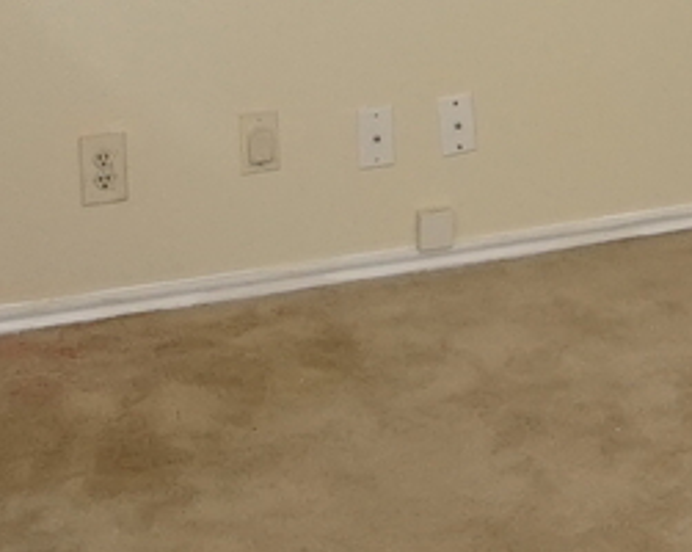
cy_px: -516
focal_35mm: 91
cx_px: 706
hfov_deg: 20.3
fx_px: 1861
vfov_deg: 14.3
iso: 640
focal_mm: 10
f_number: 4
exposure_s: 1/160
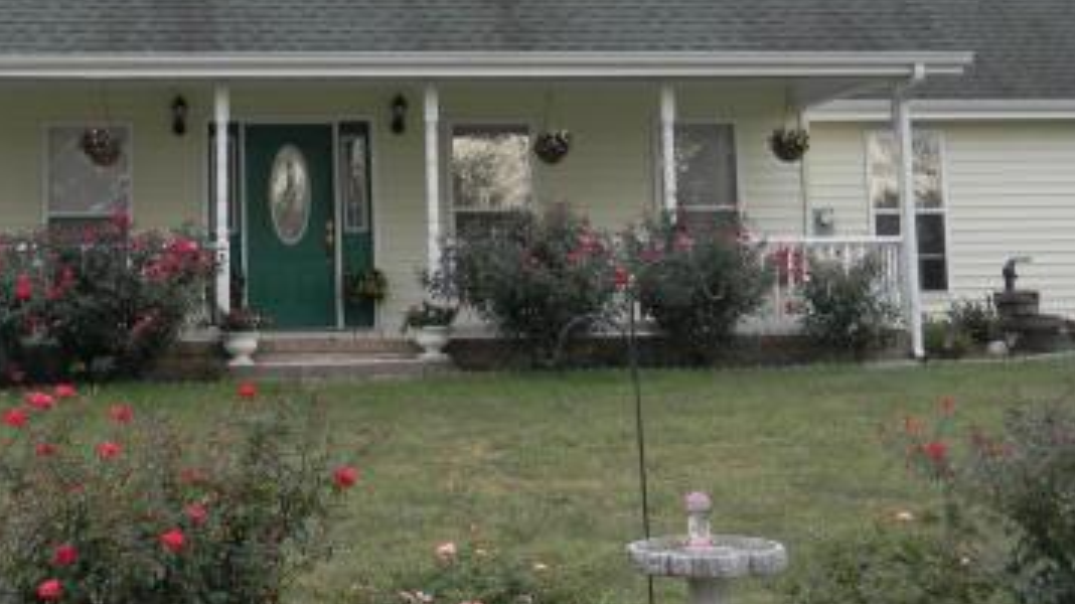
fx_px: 1824
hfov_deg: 32.1
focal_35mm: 64
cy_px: 88
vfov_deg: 18.6
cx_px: 236
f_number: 3.7
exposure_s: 1/49.4
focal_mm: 6.4
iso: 80
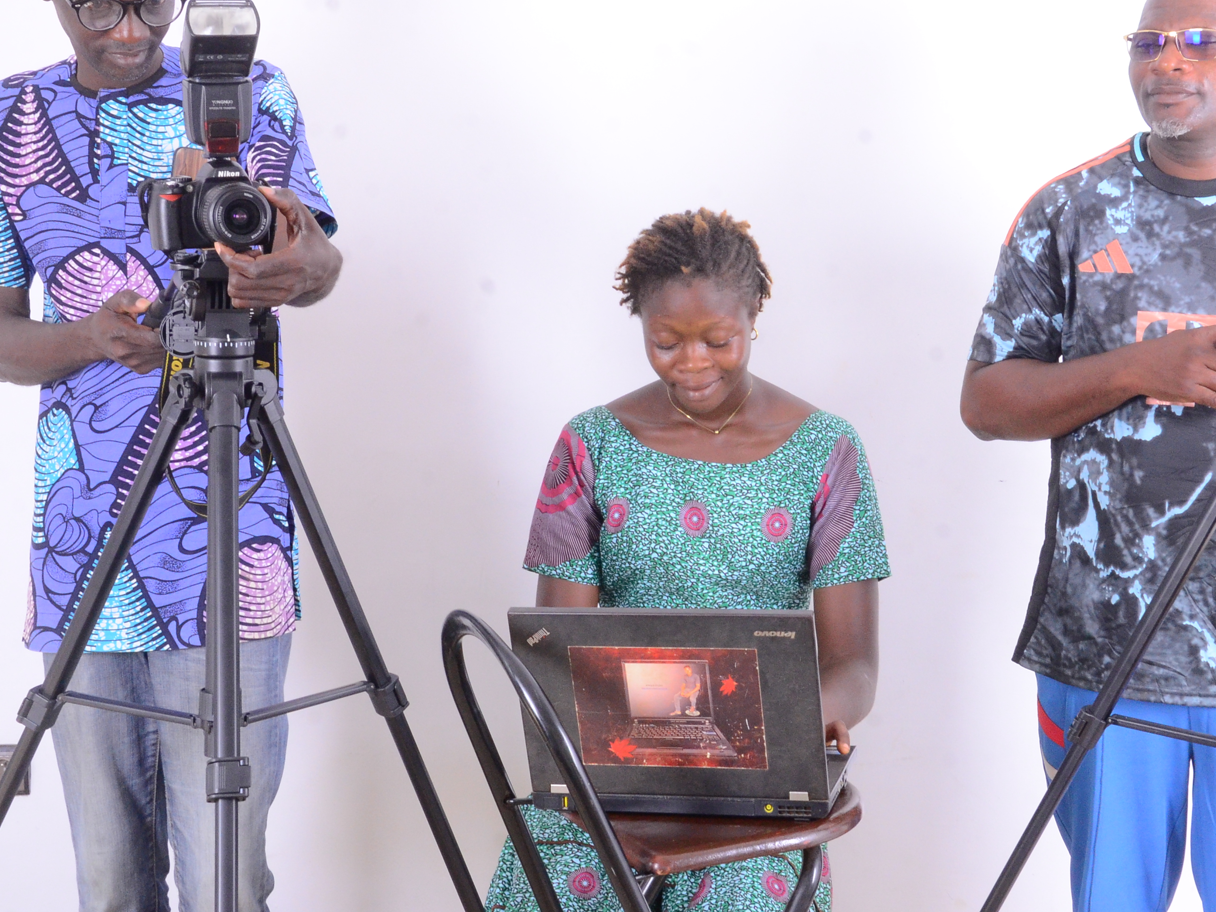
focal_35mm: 66
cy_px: 338
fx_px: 2318
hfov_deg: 29.3
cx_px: 707
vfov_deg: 22.2
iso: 1600
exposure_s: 1/100
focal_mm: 32
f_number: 11
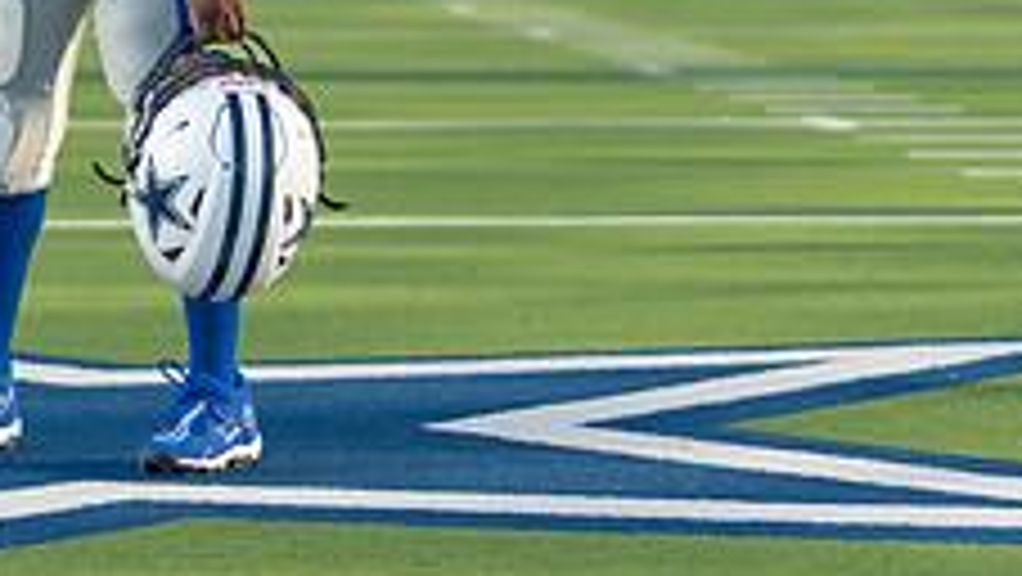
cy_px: -198
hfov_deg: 10.5
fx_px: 5532
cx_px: 85
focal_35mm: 204
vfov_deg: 5.9
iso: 100
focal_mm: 70
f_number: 2.8
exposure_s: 1/640
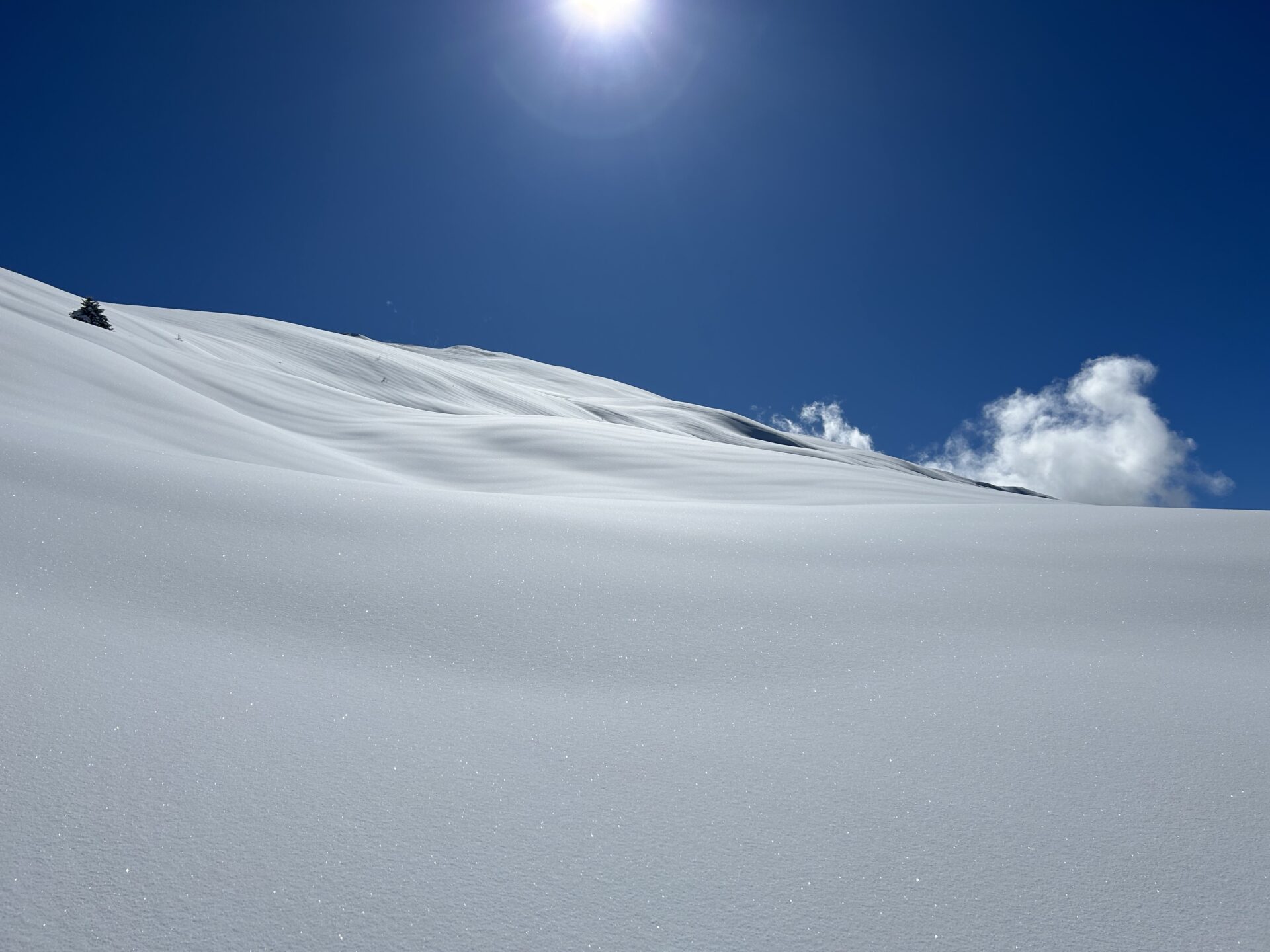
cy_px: 476
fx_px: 954
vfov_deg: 53.1
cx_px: 635
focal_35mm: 26
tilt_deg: +11.6
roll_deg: +1.9
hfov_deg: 67.3
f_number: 1.5
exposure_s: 1/23256
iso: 40
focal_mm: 5.7
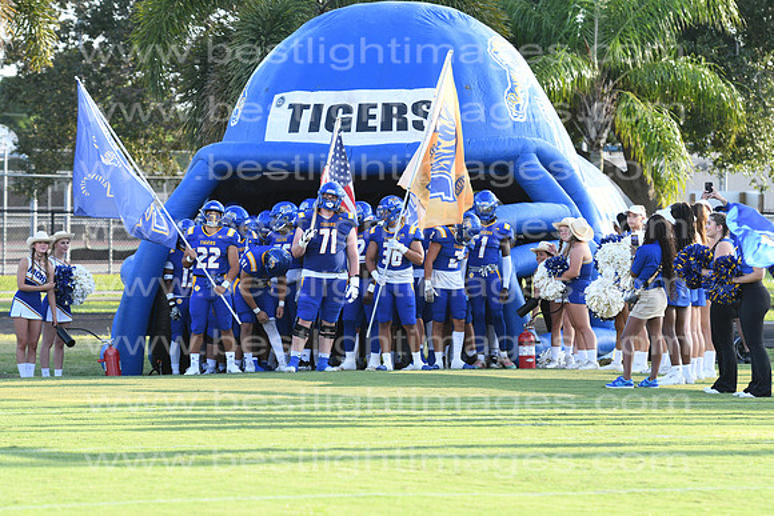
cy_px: 258
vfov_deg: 6.8
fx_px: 4355
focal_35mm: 202
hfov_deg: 10.2
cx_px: 387
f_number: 5.6
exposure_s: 1/500
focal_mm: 135
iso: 400
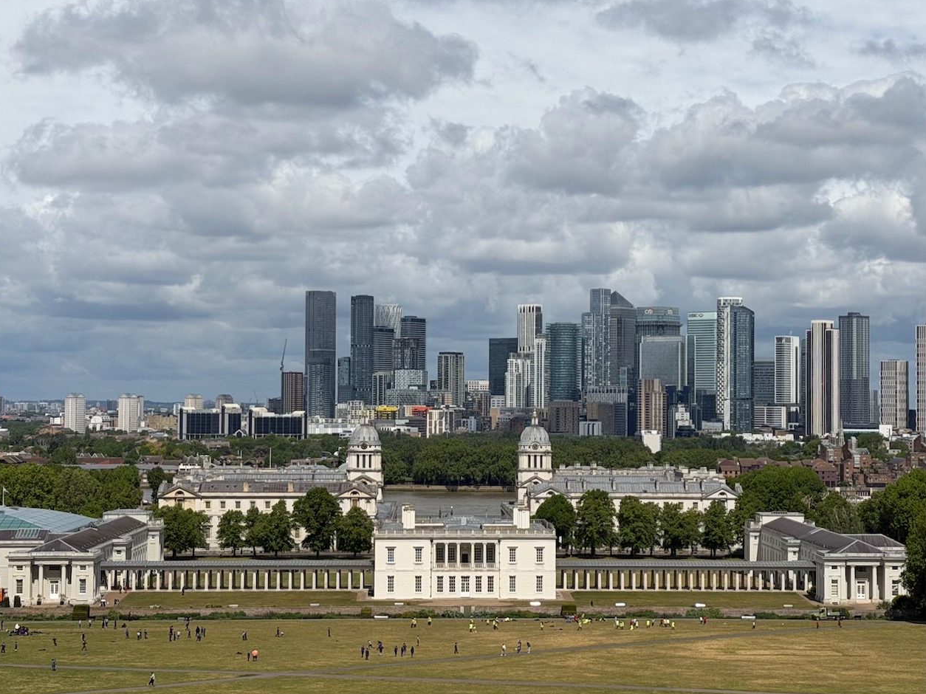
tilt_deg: +2.0
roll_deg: +0.9
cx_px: 456
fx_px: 1311
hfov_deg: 38.9
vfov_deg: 29.7
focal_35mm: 49
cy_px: 345
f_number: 1.78
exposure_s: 1/13333
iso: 80
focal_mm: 6.76
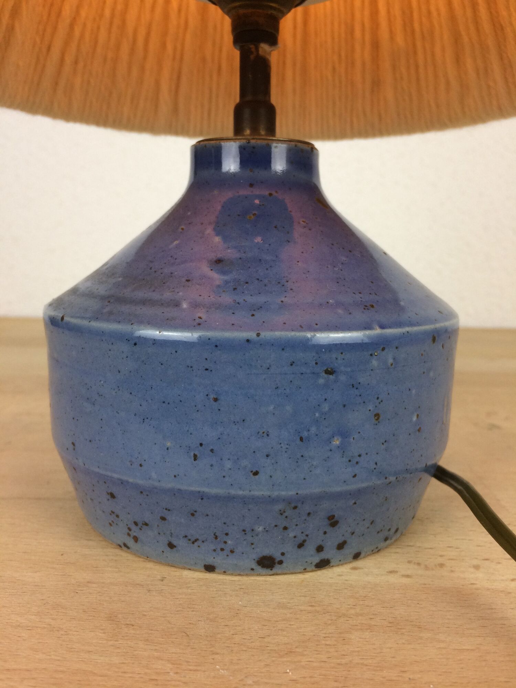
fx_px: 576
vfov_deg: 61.7
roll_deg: -0.4
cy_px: 344
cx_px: 258
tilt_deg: -10.3
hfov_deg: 48.2
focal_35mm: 29
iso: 64
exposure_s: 1/100
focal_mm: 4.15
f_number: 2.2
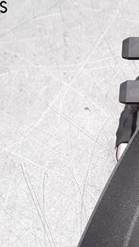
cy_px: 163
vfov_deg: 32.6
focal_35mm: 64
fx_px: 419
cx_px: 200
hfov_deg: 17.3
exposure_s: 1/50
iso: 64
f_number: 1.9
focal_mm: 2.91
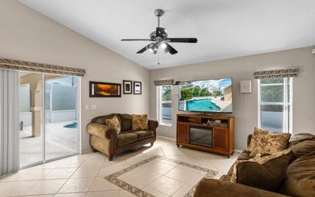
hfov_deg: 92.6
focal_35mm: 18
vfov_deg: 66.4
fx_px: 151
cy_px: 101
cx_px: 156
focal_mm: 11
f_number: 9
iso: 100
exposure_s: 1/4
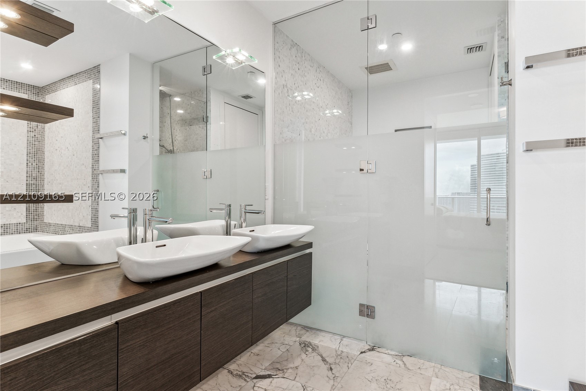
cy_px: 196
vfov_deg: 67.4
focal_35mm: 18
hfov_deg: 90.0
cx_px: 293
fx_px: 293
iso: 400
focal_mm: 12
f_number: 8
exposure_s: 1/20
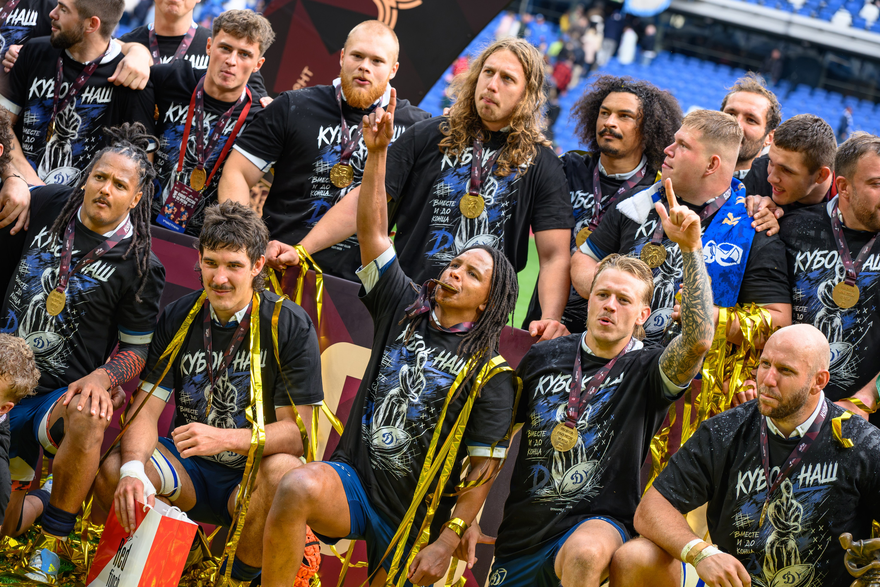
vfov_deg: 11.4
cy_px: 294
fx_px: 2933
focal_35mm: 120
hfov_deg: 17.1
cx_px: 440
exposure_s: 1/500
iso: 900
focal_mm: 120
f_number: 5.6
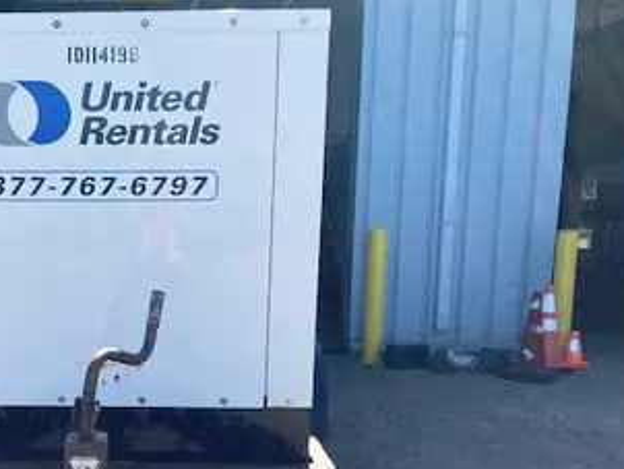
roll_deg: -0.8
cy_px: 375
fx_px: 920
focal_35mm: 51
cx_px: 97
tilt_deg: -10.5
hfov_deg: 35.8
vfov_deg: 28.0
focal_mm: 3.99
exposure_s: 1/823
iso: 20
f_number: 1.8
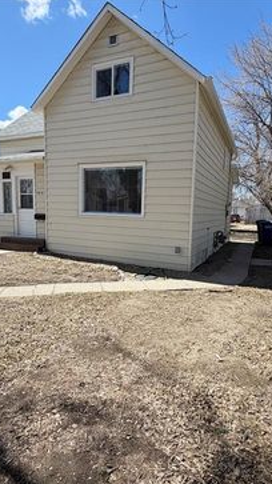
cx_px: 141
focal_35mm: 21
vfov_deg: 83.8
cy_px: 247
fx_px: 269
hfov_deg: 53.5
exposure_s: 1/770
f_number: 2.2
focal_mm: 2.22
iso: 32
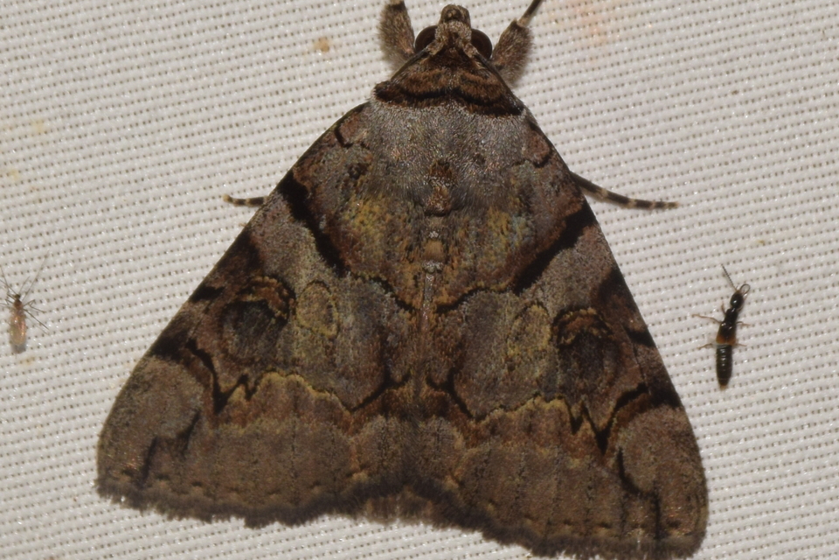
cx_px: 420
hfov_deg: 9.8
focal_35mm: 210
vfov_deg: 6.5
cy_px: 280
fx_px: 4894
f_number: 14
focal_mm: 140
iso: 200
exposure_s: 1/160
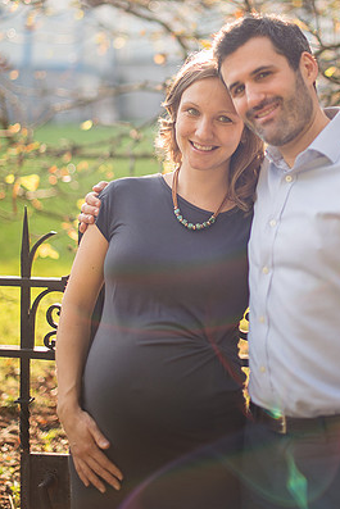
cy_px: 164
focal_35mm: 73
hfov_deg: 18.7
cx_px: 203
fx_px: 1033
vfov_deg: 27.5
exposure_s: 1/1000
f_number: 1.4
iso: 100
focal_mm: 50
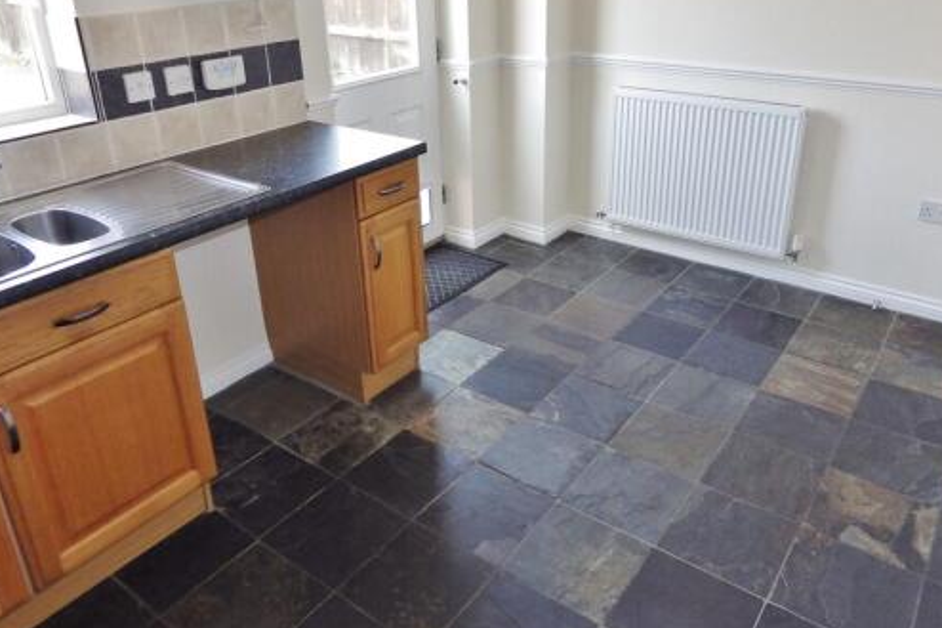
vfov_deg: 47.5
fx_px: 706
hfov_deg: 67.4
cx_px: 481
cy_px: 240
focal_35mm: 27
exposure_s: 1/45
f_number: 3.1
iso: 160
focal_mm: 4
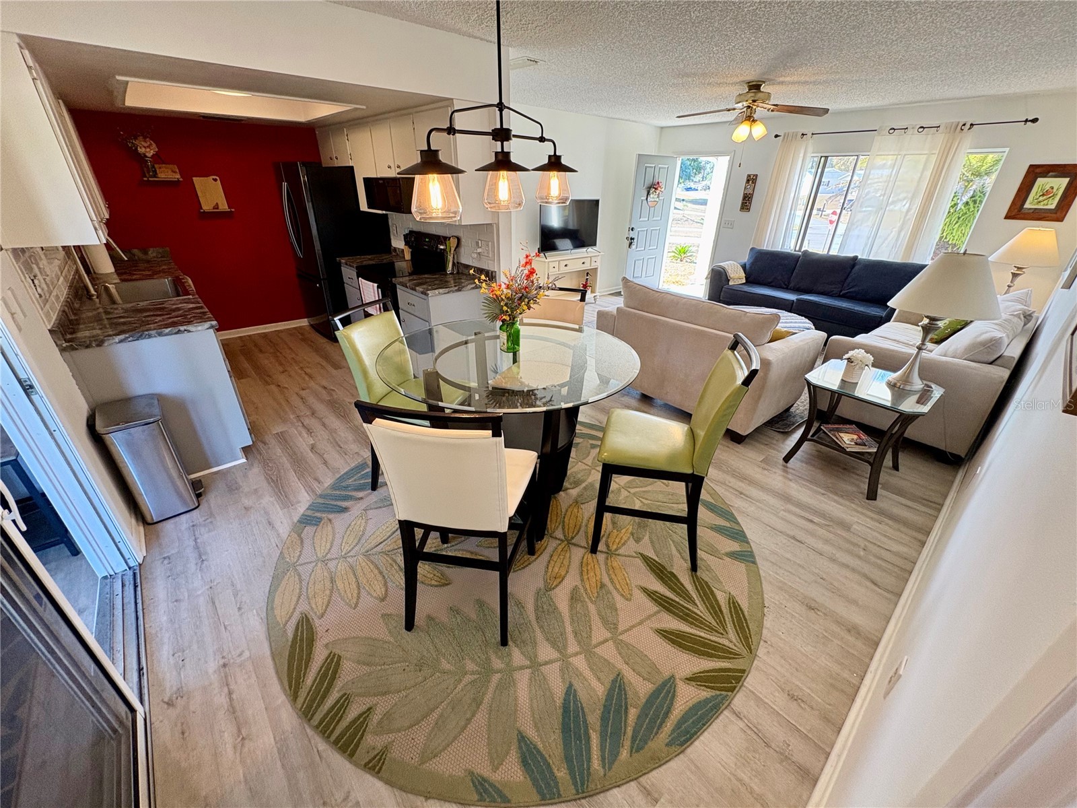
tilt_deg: -27.0
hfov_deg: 102.1
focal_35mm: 14
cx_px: 538
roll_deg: -1.1
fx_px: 436
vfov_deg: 85.7
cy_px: 404
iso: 200
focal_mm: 2.22
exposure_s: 1/60
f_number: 2.2
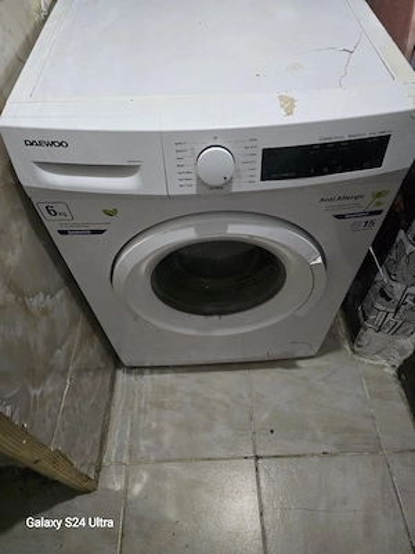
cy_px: 277
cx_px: 208
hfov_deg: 58.9
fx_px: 368
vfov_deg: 73.9
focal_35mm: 23
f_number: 1.7
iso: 1250
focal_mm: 6.3
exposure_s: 1/50.3
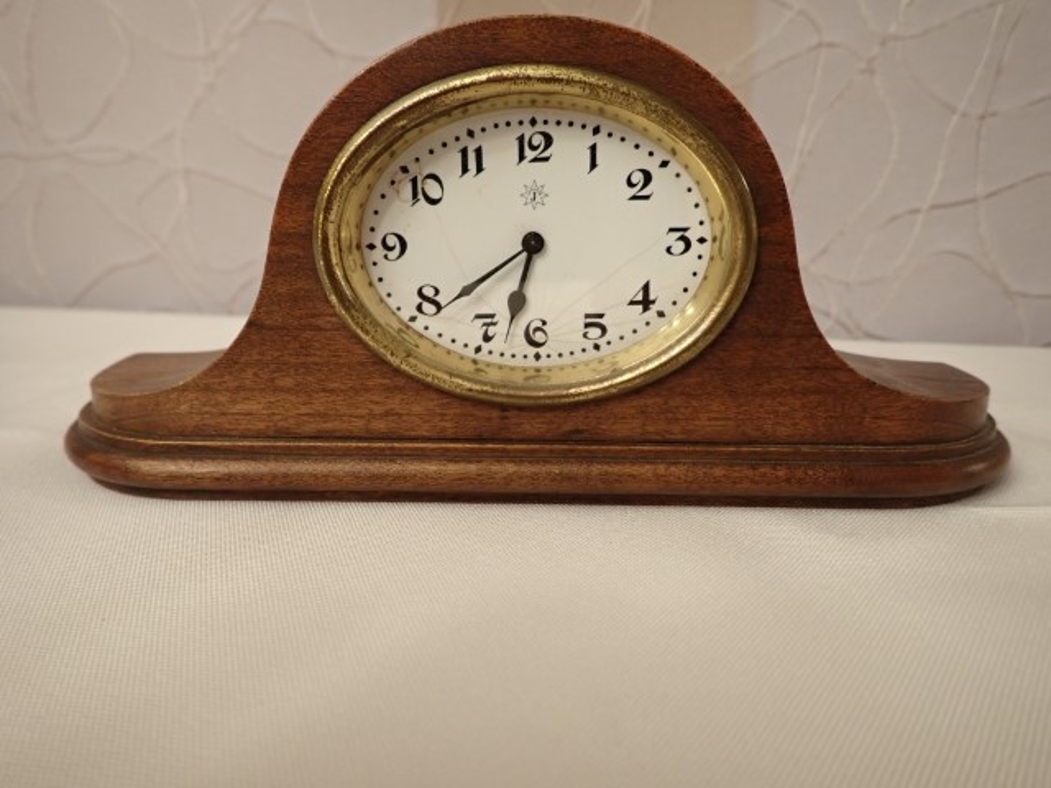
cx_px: 526
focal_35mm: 25
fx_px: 759
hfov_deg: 69.4
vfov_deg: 54.9
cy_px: 394
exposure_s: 1/30
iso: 250
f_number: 2
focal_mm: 4.5
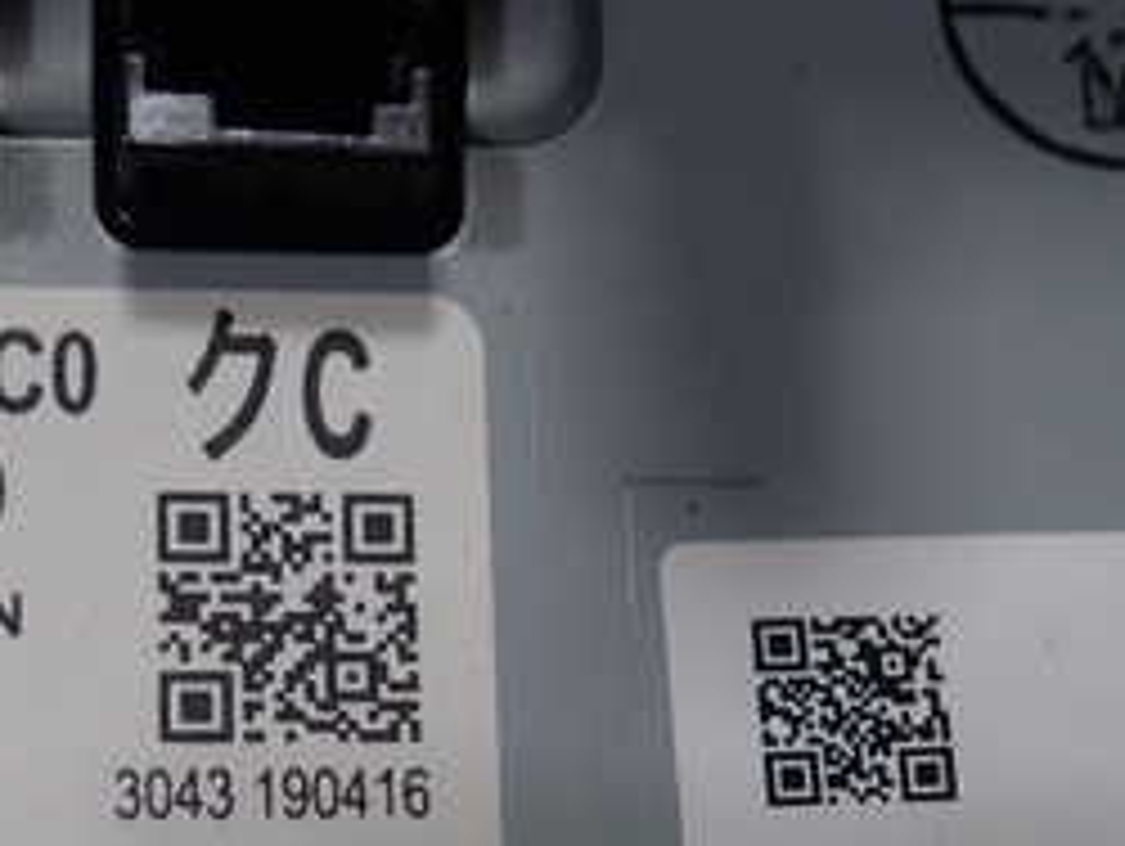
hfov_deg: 26.8
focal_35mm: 72
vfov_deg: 19.6
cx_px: 369
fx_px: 2342
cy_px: 932
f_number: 2.3
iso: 125
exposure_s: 1/125
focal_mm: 5.5
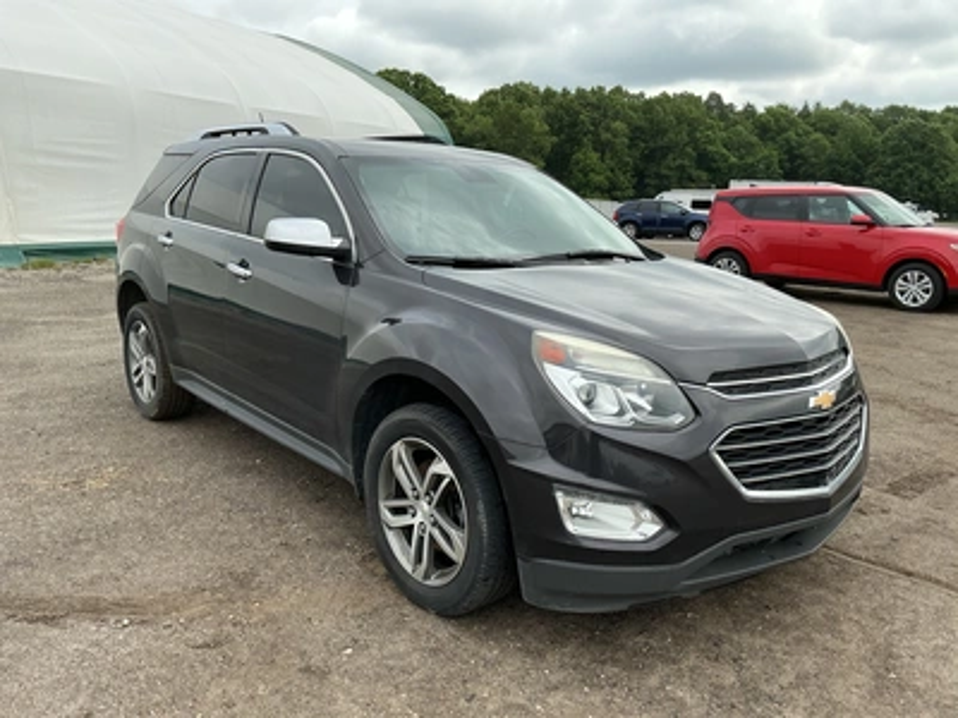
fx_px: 775
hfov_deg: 63.4
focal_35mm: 28
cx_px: 479
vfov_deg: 49.7
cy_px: 359
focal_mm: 3
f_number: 1.8
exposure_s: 1/883
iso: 25
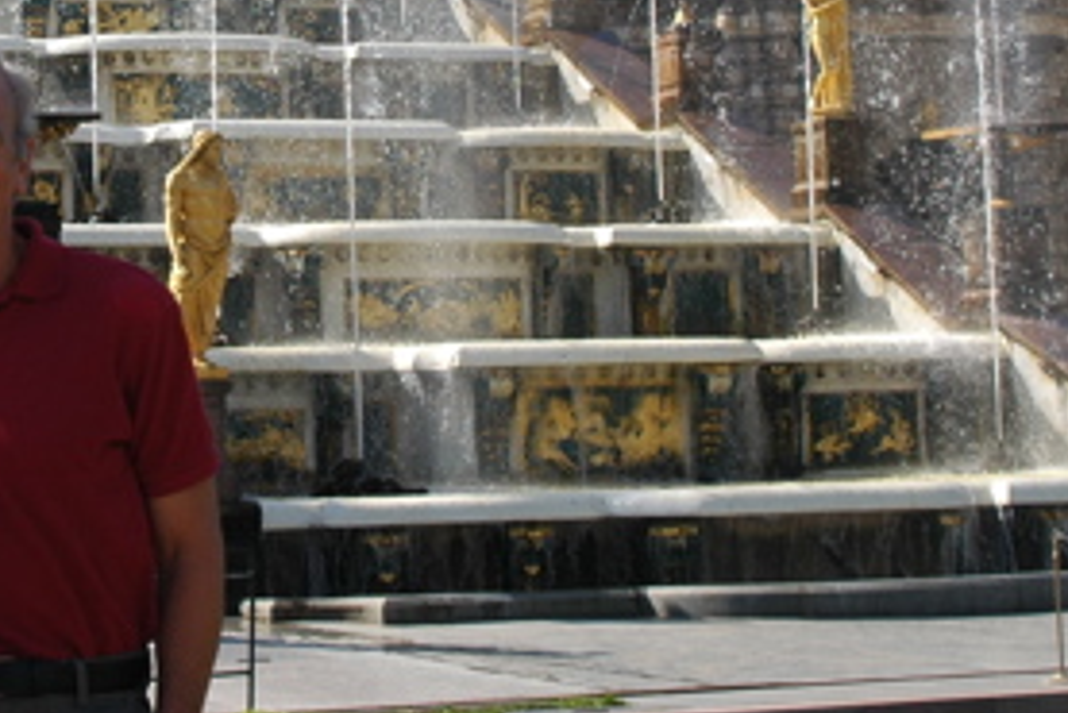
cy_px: -100
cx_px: 181
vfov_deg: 11.2
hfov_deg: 16.7
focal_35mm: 121
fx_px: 3596
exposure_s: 1/250
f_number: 10
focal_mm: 35
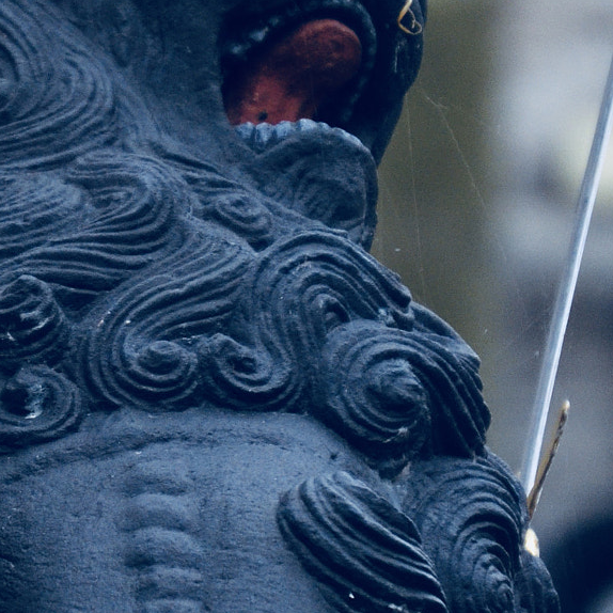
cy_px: 284
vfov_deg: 2.5
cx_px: 103
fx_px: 14225
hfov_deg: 2.5
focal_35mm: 710
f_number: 5.6
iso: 1400
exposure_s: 1/500
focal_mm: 200
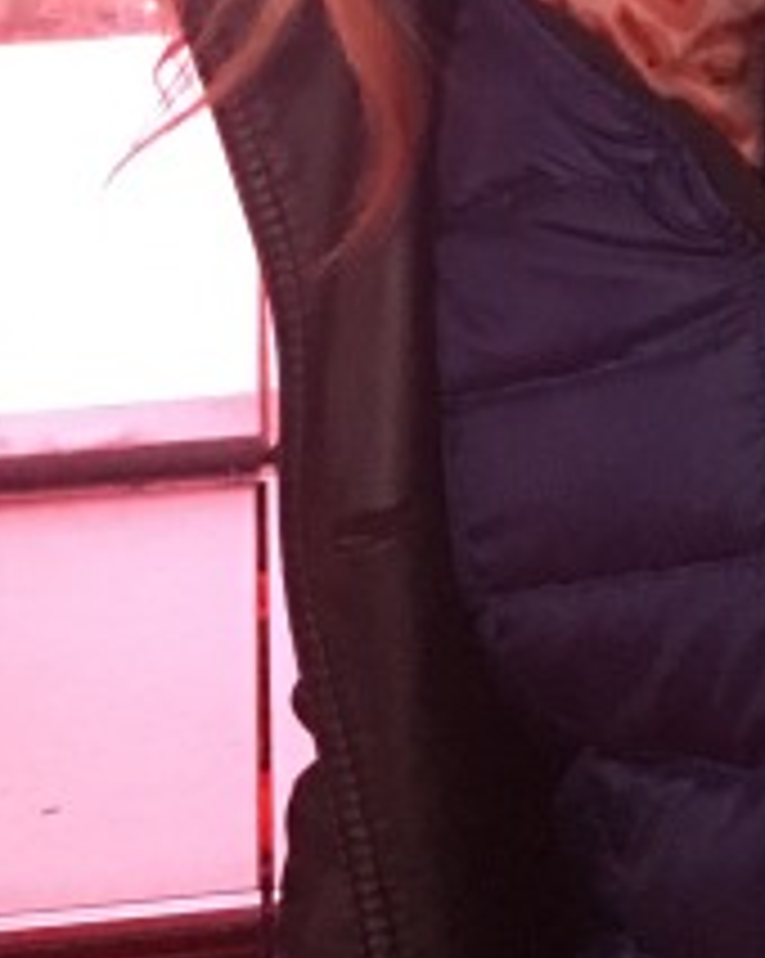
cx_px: 936
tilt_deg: +6.2
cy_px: -1066
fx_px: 4025
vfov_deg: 11.9
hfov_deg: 10.7
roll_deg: +3.3
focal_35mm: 142
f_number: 2.2
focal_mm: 4.15
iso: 200
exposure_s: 1/30
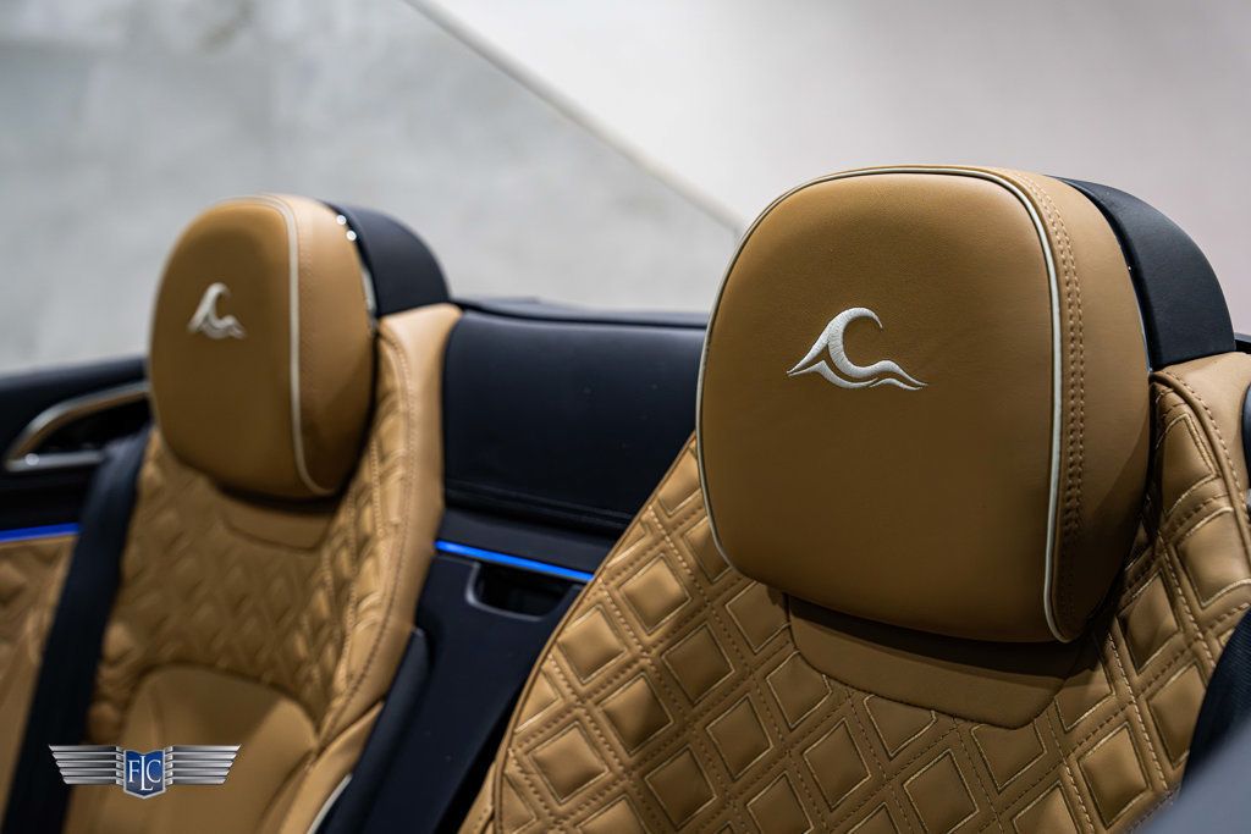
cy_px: 417
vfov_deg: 26.5
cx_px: 626
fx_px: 1772
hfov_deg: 38.9
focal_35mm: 51
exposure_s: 1/80
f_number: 4.5
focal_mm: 51
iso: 1600
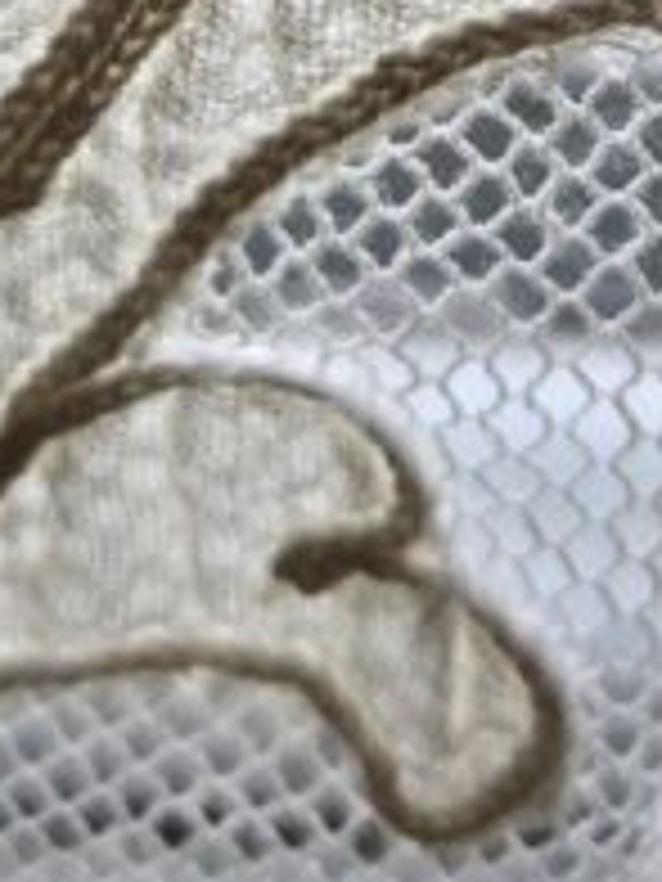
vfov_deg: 15.5
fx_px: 3060
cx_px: 414
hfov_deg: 12.3
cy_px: -310
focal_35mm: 120
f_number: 1.8
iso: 80
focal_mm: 5.4
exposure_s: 1/182
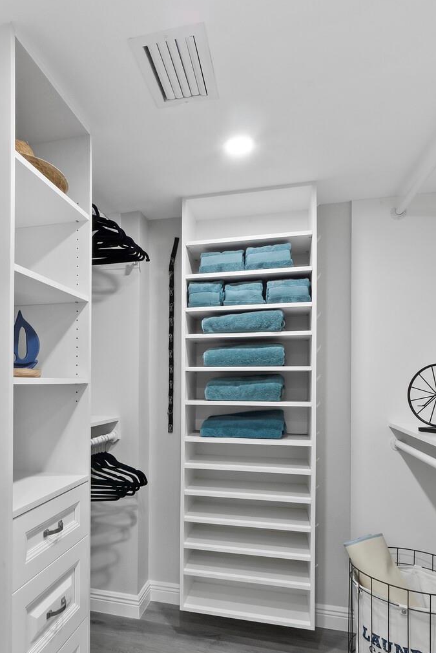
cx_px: 152
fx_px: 418
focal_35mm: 23
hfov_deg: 54.2
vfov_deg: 75.6
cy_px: 377
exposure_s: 1/2.5
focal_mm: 7
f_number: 11
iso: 400
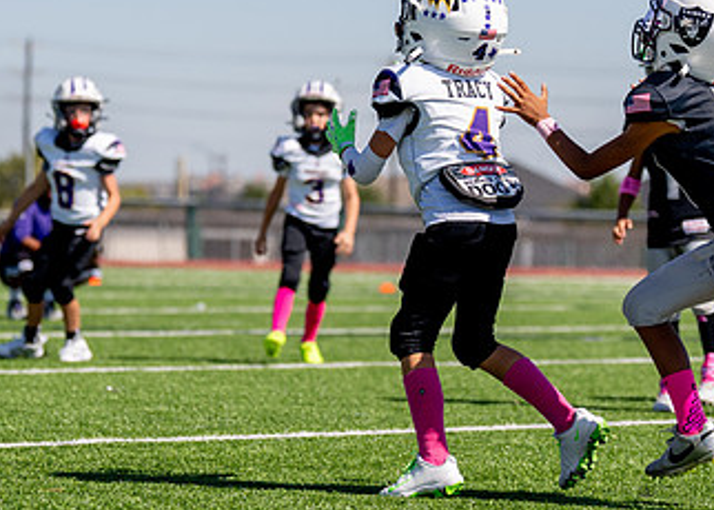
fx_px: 4177
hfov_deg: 9.8
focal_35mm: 206
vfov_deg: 7.0
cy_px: 152
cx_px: 370
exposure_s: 1/4000
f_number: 2.8
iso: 200
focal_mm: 92
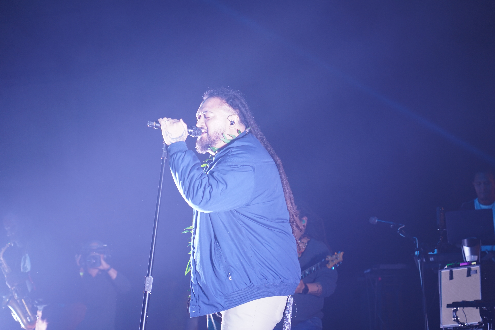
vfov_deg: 13.0
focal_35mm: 105
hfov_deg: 19.5
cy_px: 165
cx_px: 248
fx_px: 1444
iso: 800
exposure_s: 1/125
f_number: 4
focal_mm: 105
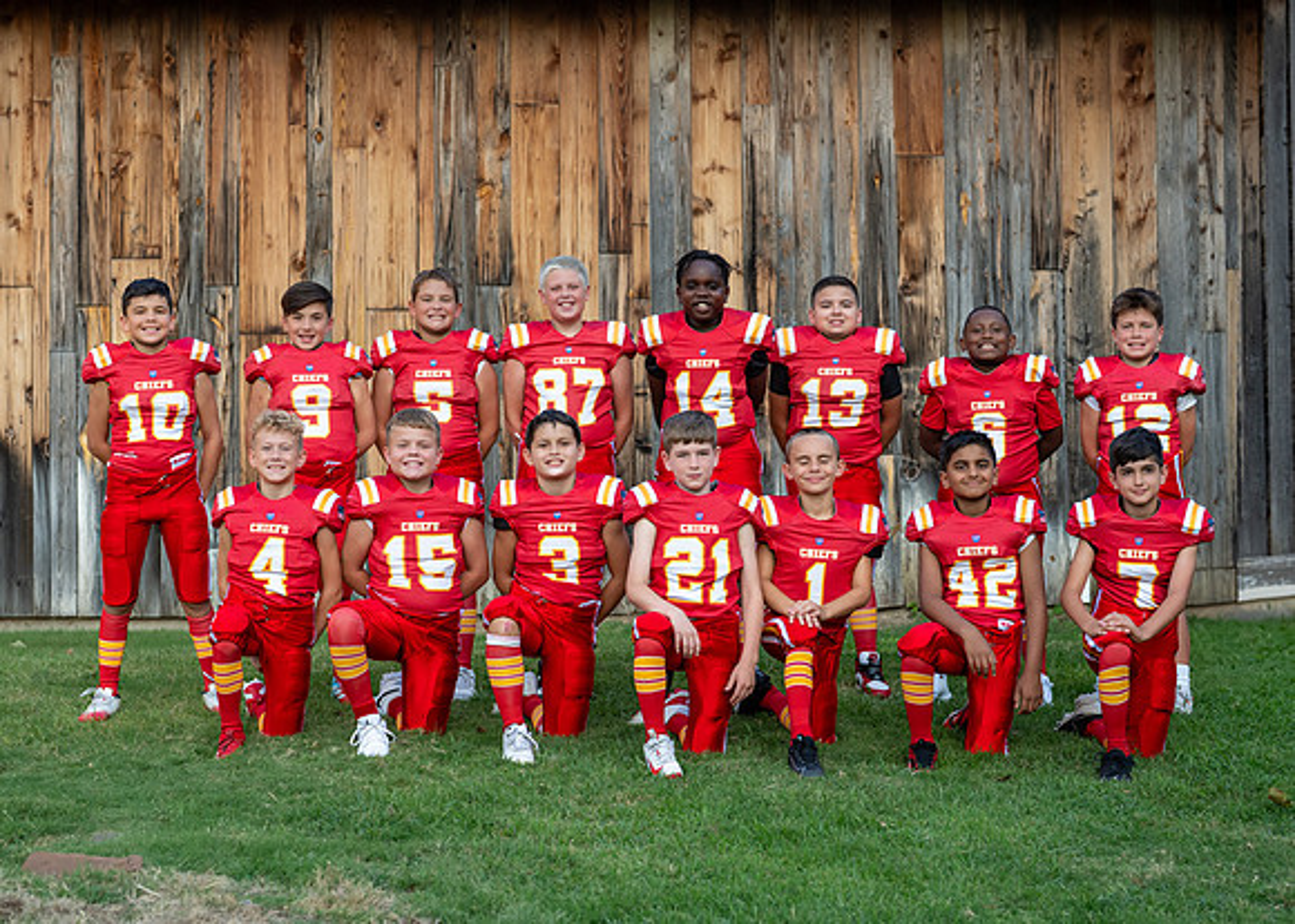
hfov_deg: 30.6
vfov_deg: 22.1
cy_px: 518
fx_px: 2365
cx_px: 637
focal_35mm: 64
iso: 320
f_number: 3.2
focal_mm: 50
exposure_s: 1/640
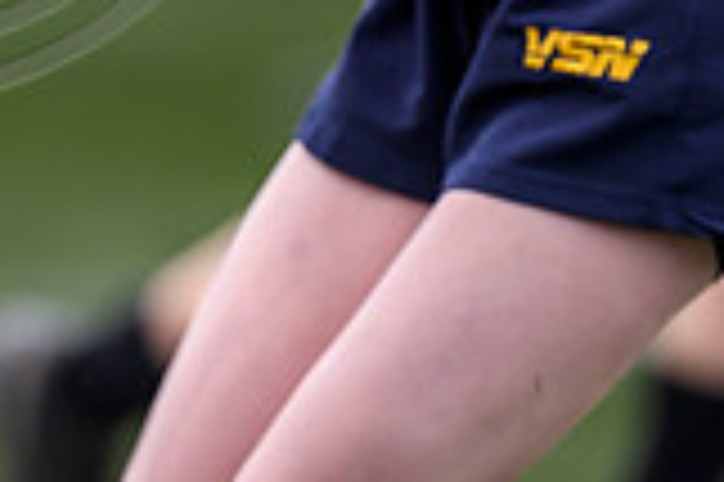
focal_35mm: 1440
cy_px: -358
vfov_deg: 1.0
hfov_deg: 1.4
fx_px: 28930
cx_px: -144
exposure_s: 1/1250
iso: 500
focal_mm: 400
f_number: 3.2
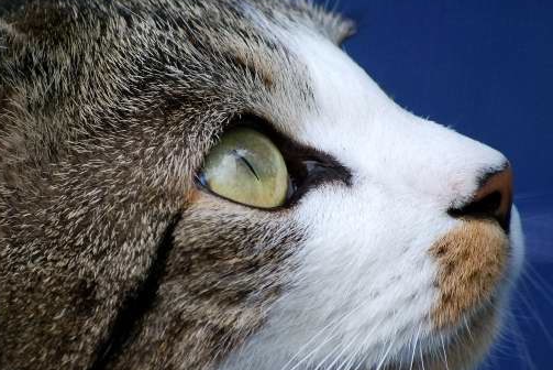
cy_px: 192
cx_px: 219
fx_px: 9391
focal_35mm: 611
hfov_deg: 3.4
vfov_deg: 2.3
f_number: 5.6
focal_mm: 200
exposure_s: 1/500
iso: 800
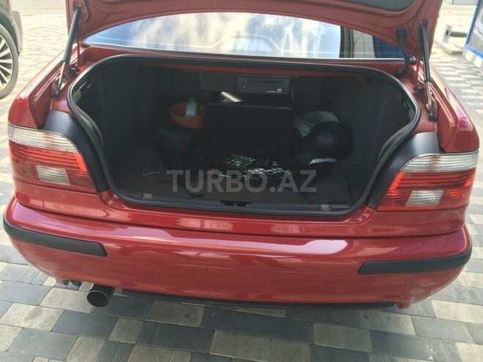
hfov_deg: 61.7
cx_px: 242
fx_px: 405
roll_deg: -3.8
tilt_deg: -30.0
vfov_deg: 48.2
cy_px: 181
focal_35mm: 29
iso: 64
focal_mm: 4.15
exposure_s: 1/100
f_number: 2.2
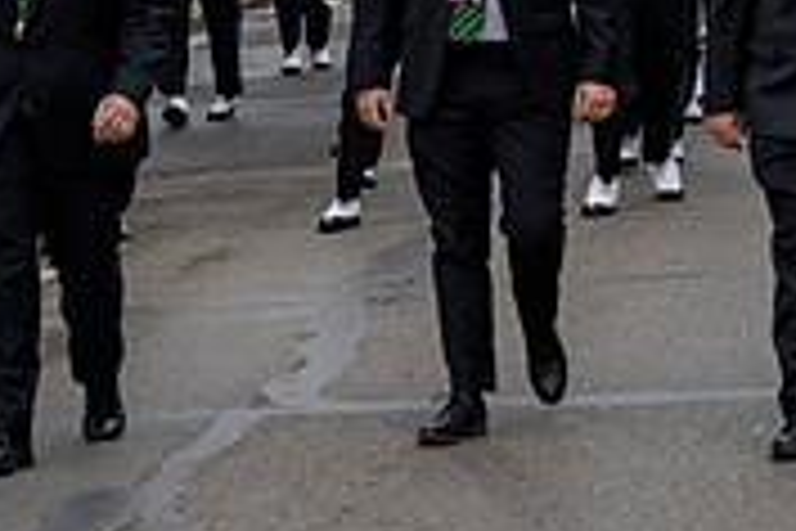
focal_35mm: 230
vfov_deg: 5.9
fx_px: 5085
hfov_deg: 8.8
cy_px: -304
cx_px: 962
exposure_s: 1/1600
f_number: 4
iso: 320
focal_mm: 70
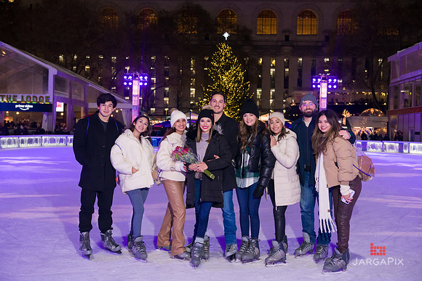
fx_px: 469
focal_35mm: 40
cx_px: 211
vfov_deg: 33.4
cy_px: 140
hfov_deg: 48.4
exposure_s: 1/200
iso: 2000
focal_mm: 40
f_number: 4
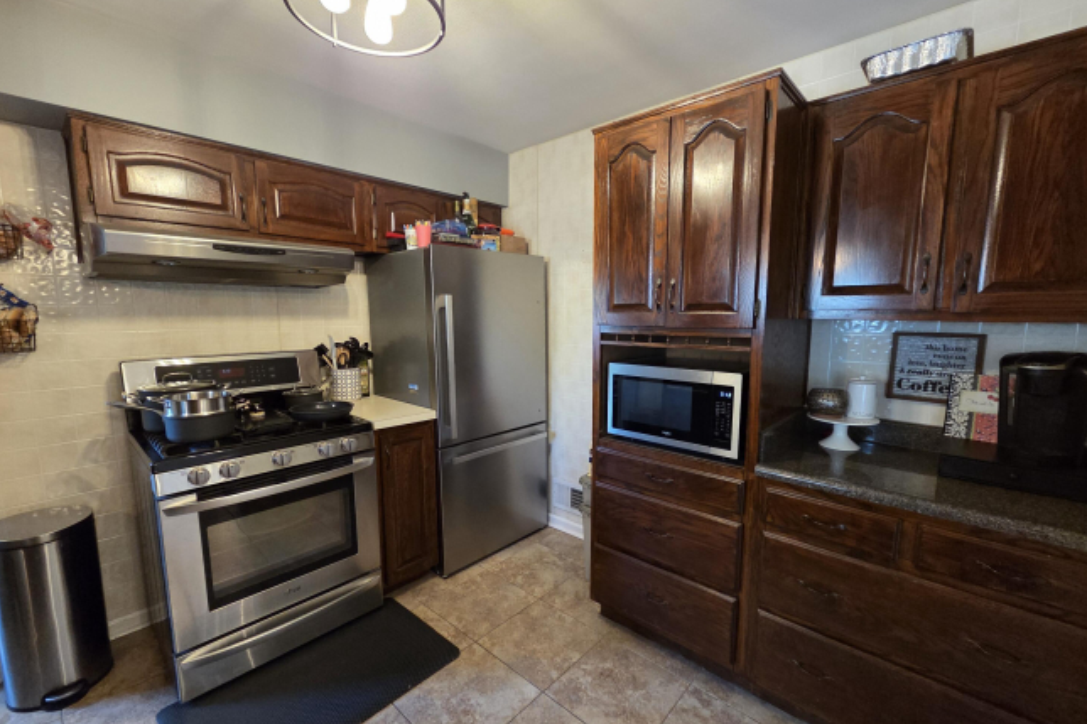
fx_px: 423
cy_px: 370
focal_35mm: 14
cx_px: 536
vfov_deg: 81.2
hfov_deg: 104.3
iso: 1000
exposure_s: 1/60
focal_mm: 2.2
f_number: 2.2
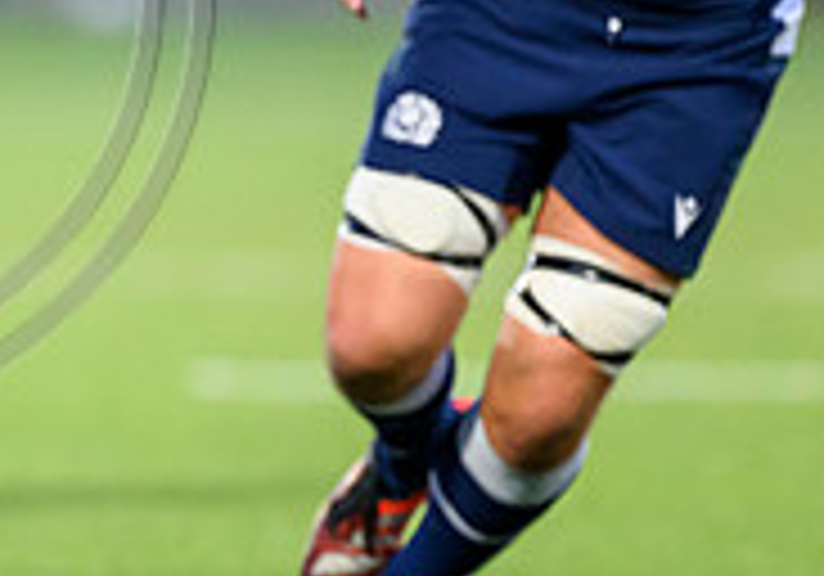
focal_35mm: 1308
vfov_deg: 1.1
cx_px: -315
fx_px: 30397
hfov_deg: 1.6
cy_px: -25
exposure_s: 1/1250
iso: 4000
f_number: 3.2
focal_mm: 400
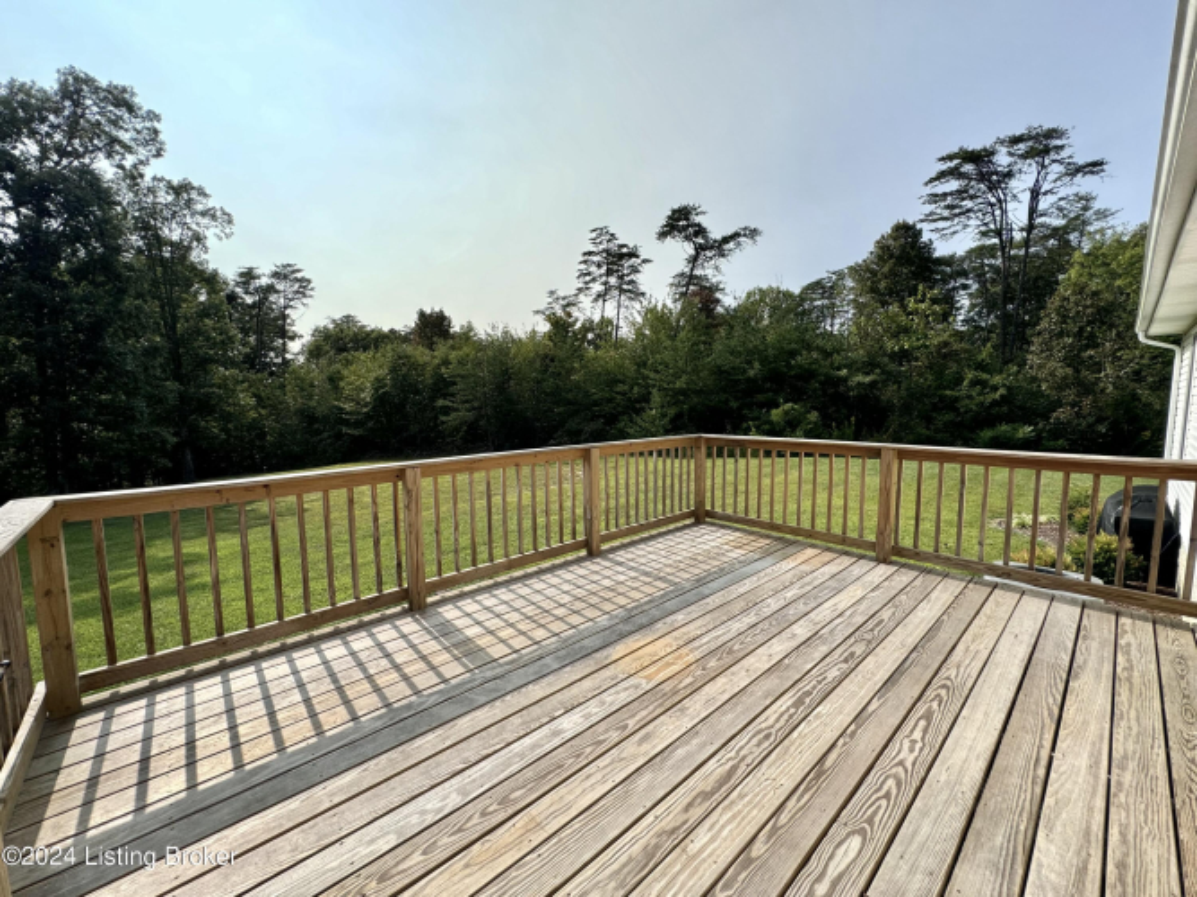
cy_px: 448
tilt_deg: -6.0
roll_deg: -1.1
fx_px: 484
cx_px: 598
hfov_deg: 102.1
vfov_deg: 85.7
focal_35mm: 14
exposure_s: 1/1449
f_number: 2.2
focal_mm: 2.22
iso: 50
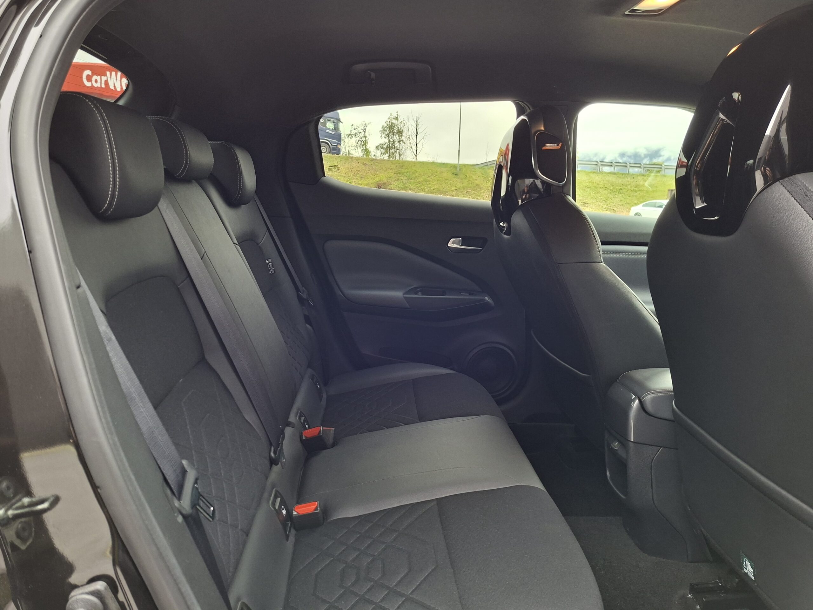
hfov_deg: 73.9
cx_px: 406
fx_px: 540
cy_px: 305
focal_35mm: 23
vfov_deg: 58.9
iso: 200
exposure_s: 1/100
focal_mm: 5.54
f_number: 1.8
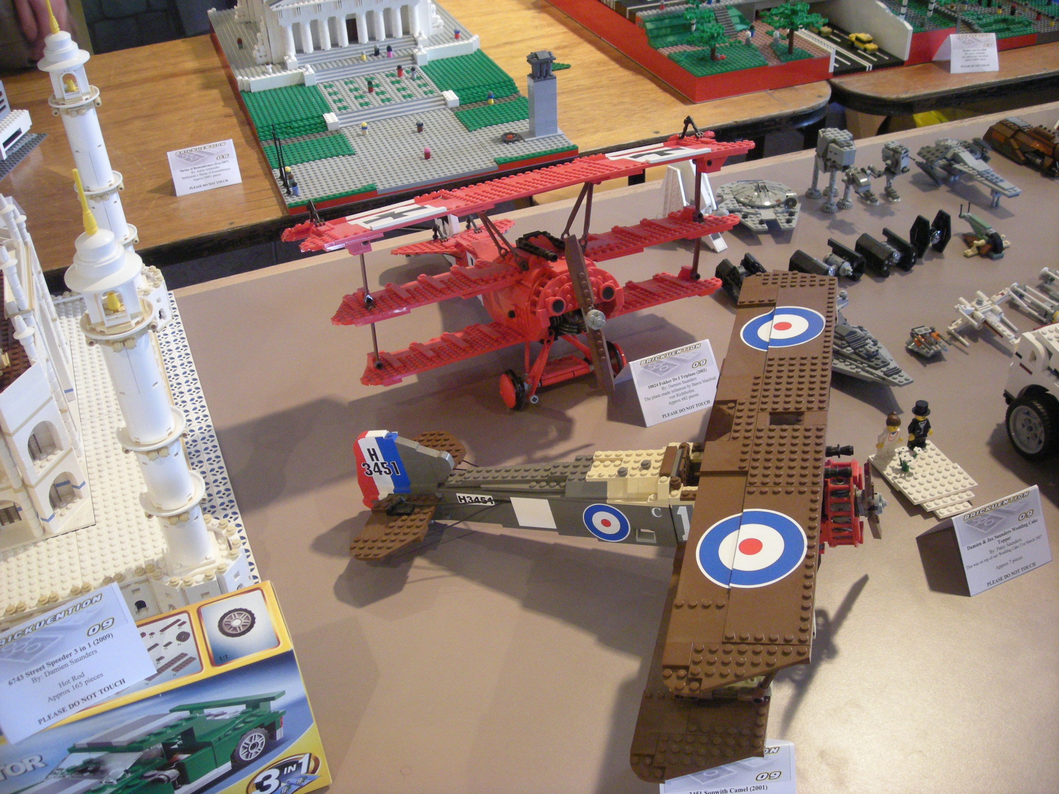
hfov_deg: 52.6
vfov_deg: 40.7
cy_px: 397
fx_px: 1071
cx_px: 530
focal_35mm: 35
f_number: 2.8
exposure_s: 1/8
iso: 258
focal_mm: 5.7
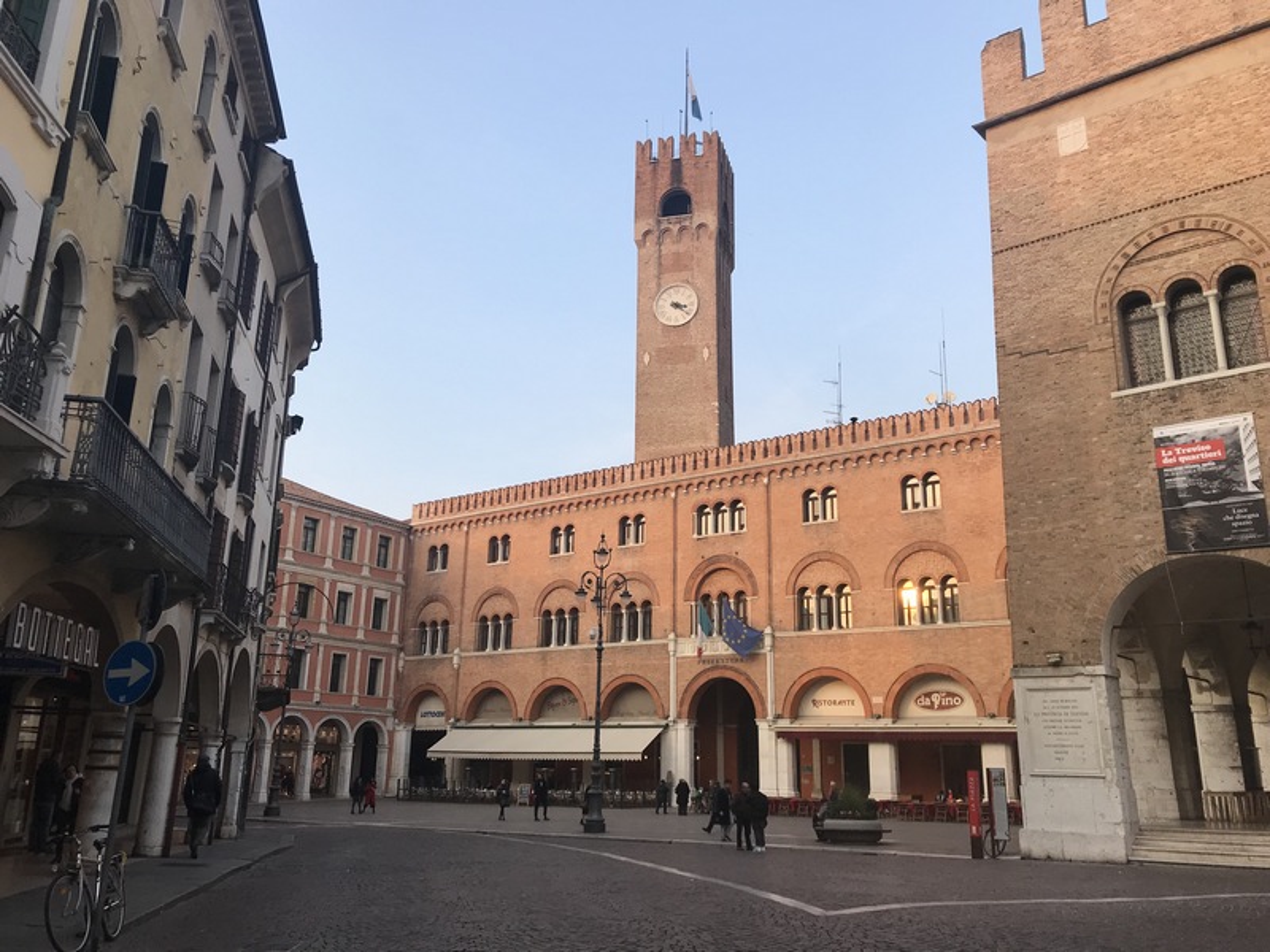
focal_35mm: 28
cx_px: 635
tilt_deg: +13.8
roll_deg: -1.1
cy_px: 476
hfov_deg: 63.4
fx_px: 1027
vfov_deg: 49.7
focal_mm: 3.99
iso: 20
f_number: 1.8
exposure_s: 1/656
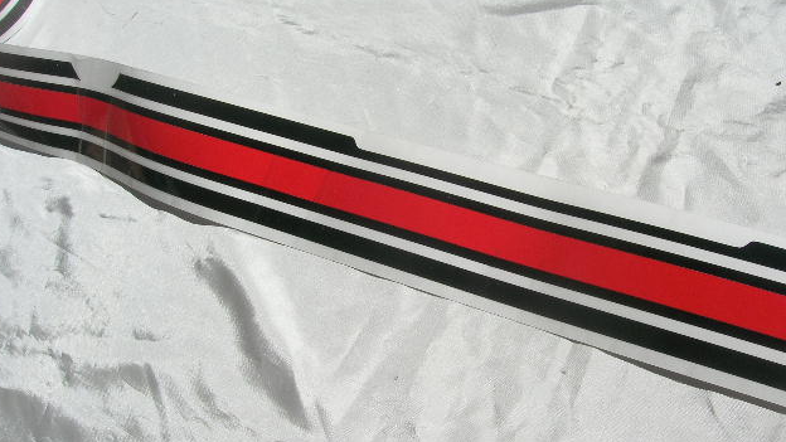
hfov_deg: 52.8
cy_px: 225
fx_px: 792
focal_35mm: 38
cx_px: 384
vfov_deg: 31.2
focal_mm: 5.7
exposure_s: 1/1024
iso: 50
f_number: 4.9
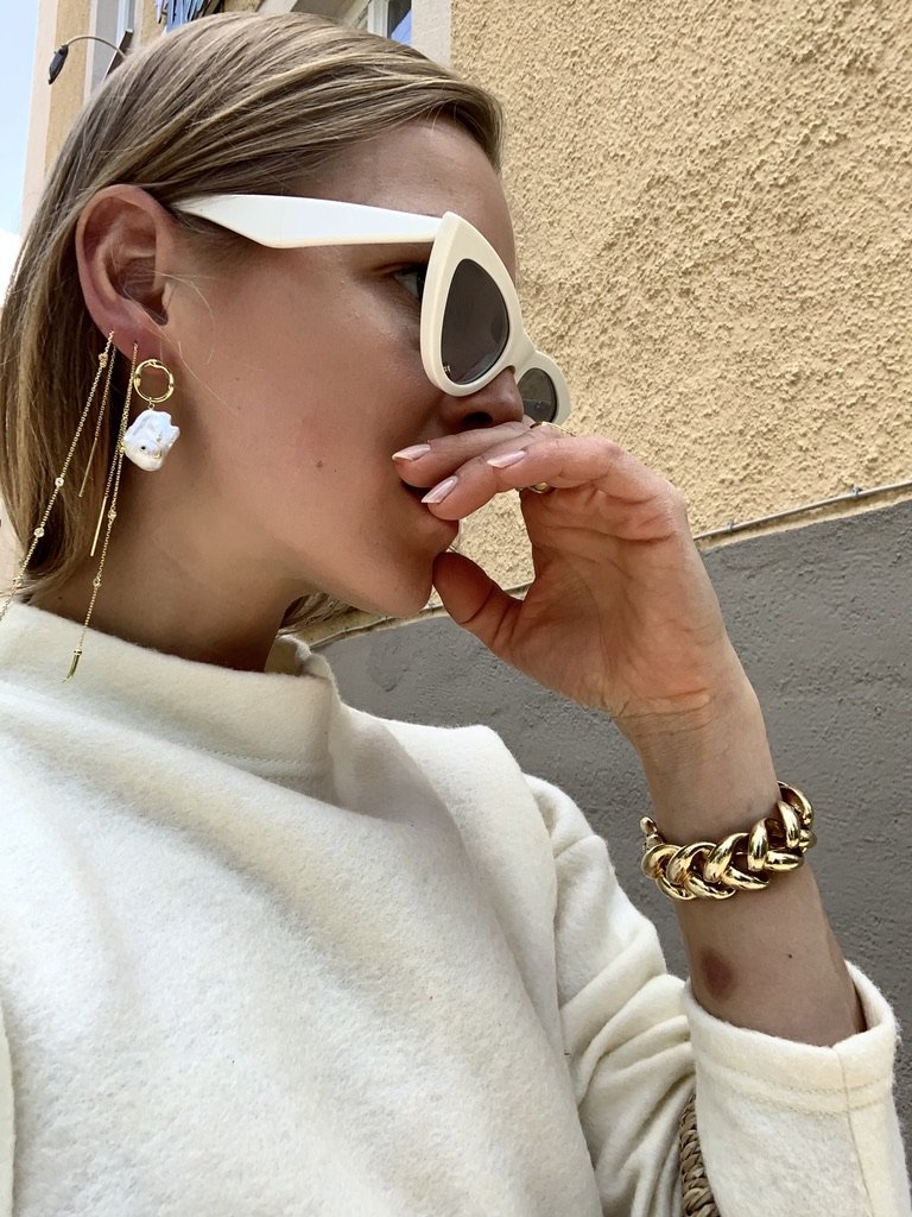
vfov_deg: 56.8
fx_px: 1124
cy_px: 608
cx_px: 456
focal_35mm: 32
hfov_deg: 44.2
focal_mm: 2.87
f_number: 2.2
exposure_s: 1/261
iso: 16
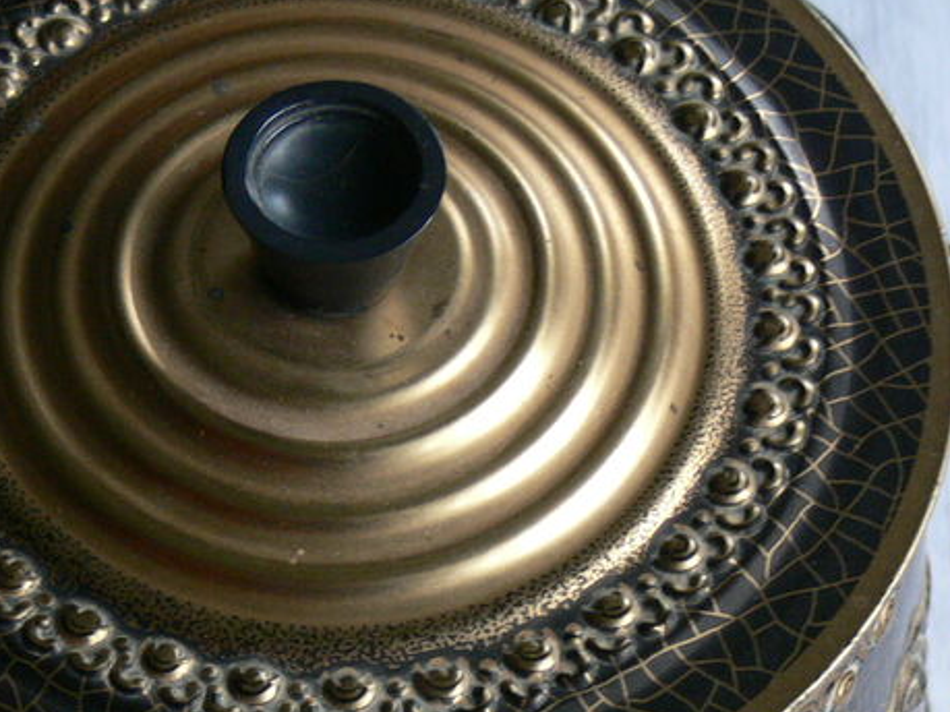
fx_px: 3649
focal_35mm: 133
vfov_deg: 11.1
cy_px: 586
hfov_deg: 14.8
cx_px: 265
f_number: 3.2
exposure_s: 1/30
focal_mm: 11.4
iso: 160
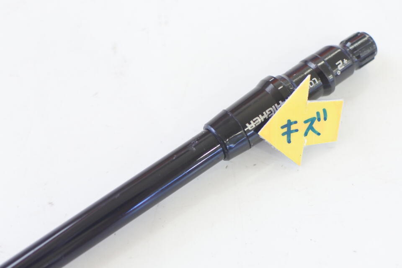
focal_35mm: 49
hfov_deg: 40.3
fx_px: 547
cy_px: 134
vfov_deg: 27.5
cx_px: 201
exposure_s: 1/125
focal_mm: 18.5
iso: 800
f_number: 2.8
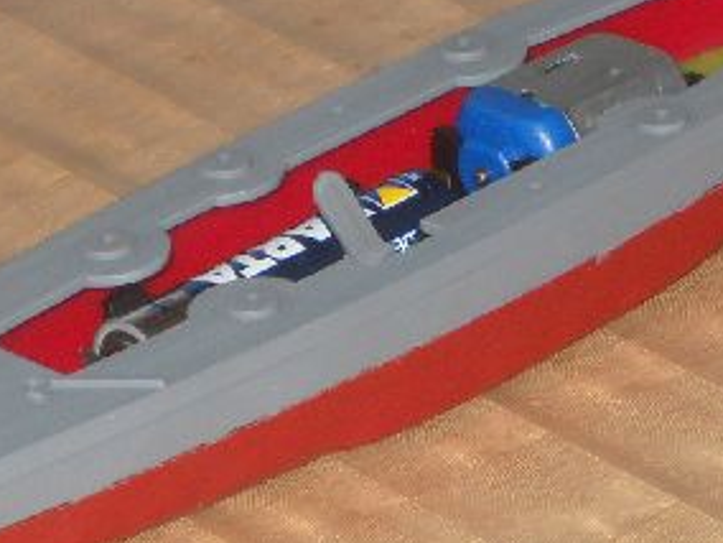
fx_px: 8542
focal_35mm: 409
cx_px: 298
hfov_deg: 4.8
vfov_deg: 3.6
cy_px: 362
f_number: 6.7
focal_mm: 24.03
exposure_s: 1/60
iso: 200
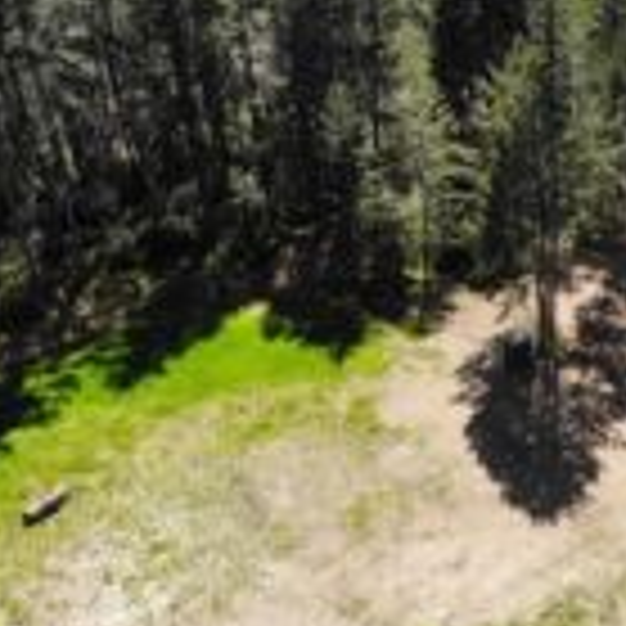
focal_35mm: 61
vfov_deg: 28.1
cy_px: 338
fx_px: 1248
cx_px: 671
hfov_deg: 26.2
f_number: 2.8
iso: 100
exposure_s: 1/352
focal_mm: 4.5
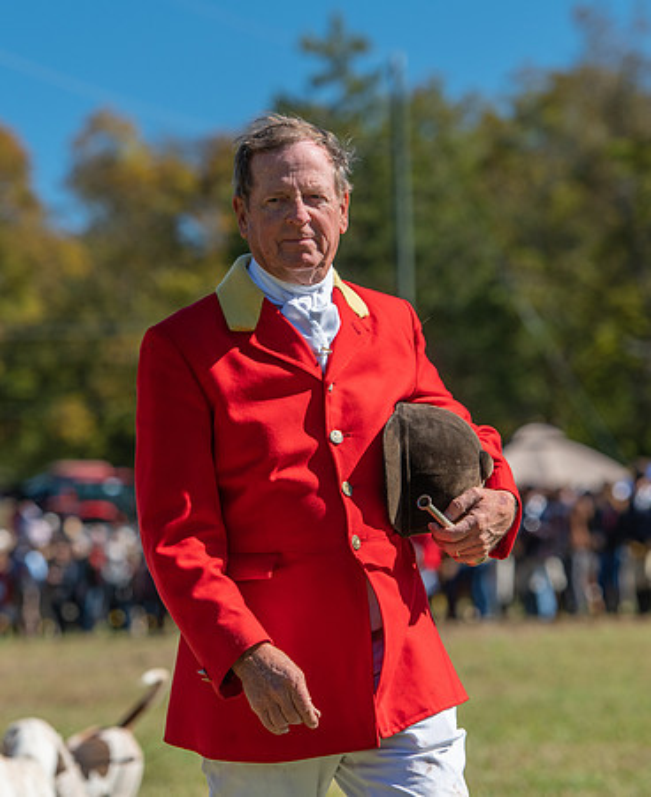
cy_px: 366
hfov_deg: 7.7
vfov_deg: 9.4
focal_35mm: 204
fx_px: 4839
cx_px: 271
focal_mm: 135
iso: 100
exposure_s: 1/500
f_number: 4.5
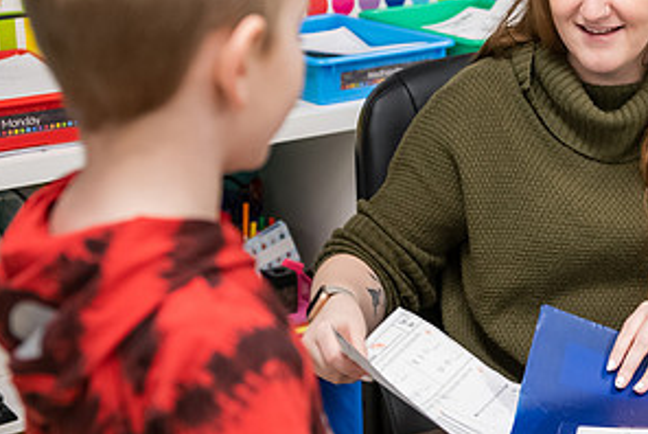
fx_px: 1694
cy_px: 159
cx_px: 429
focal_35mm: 94
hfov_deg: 21.6
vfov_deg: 14.6
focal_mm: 48
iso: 2500
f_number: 3.2
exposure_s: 1/125
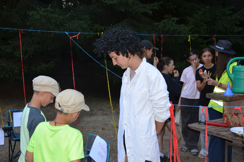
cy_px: 81
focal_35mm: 39
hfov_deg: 49.6
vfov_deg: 34.1
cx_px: 122
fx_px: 264
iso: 200
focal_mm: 26
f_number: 5.6
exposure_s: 1/125
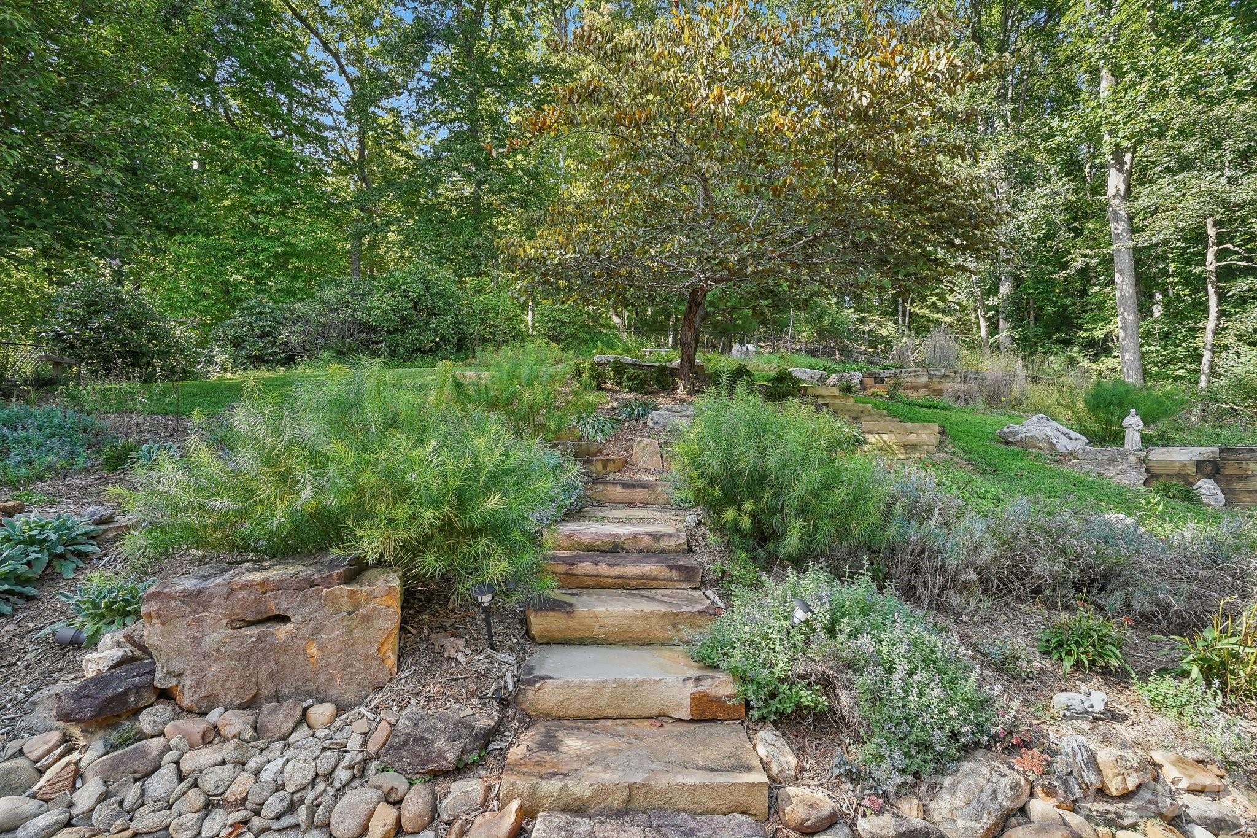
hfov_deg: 100.4
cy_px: 419
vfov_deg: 77.3
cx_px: 628
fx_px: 524
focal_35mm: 15
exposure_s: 1/30
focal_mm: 10
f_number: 8
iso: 160
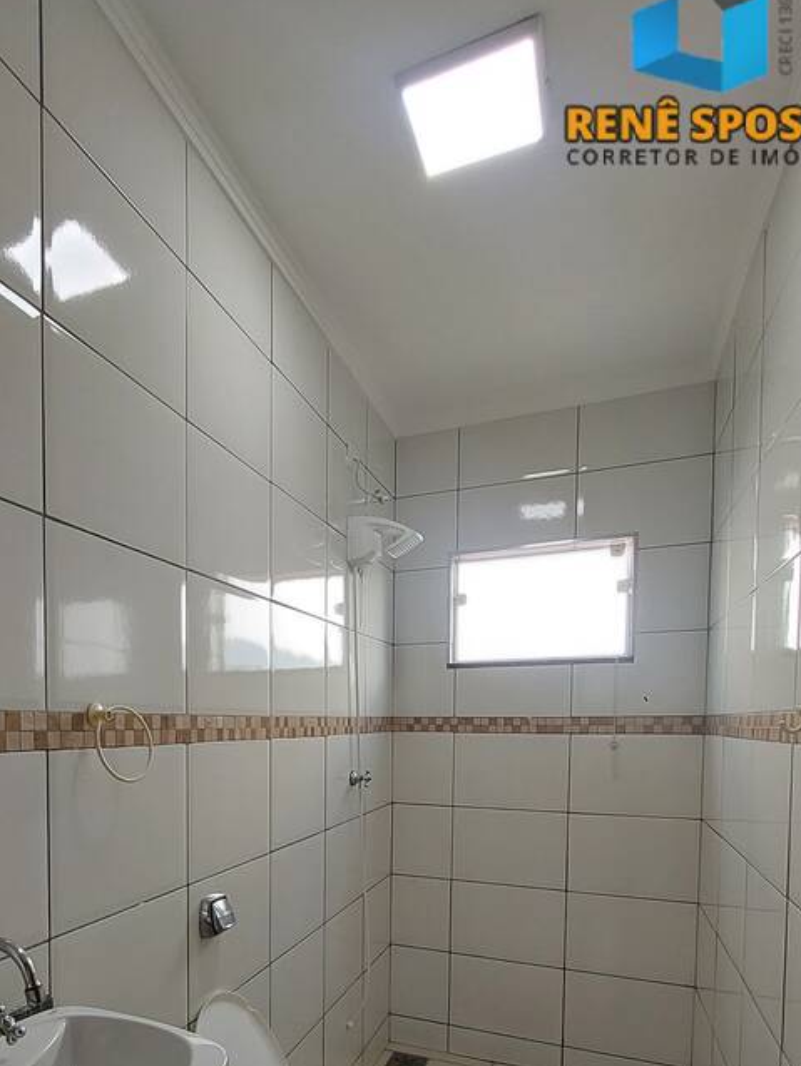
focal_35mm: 22
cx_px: 221
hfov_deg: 58.6
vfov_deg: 72.0
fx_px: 678
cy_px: 777
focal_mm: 1.74
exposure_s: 1/60
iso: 64
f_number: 2.2
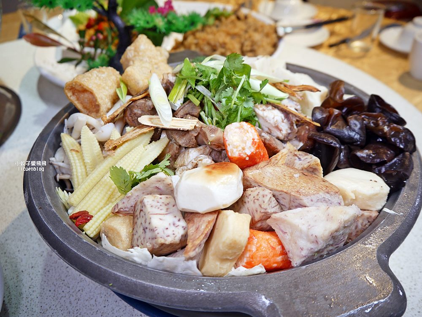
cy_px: 158
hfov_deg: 63.4
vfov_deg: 49.8
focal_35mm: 28
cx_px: 211
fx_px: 342
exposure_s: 1/80
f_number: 3.5
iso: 200
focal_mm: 14
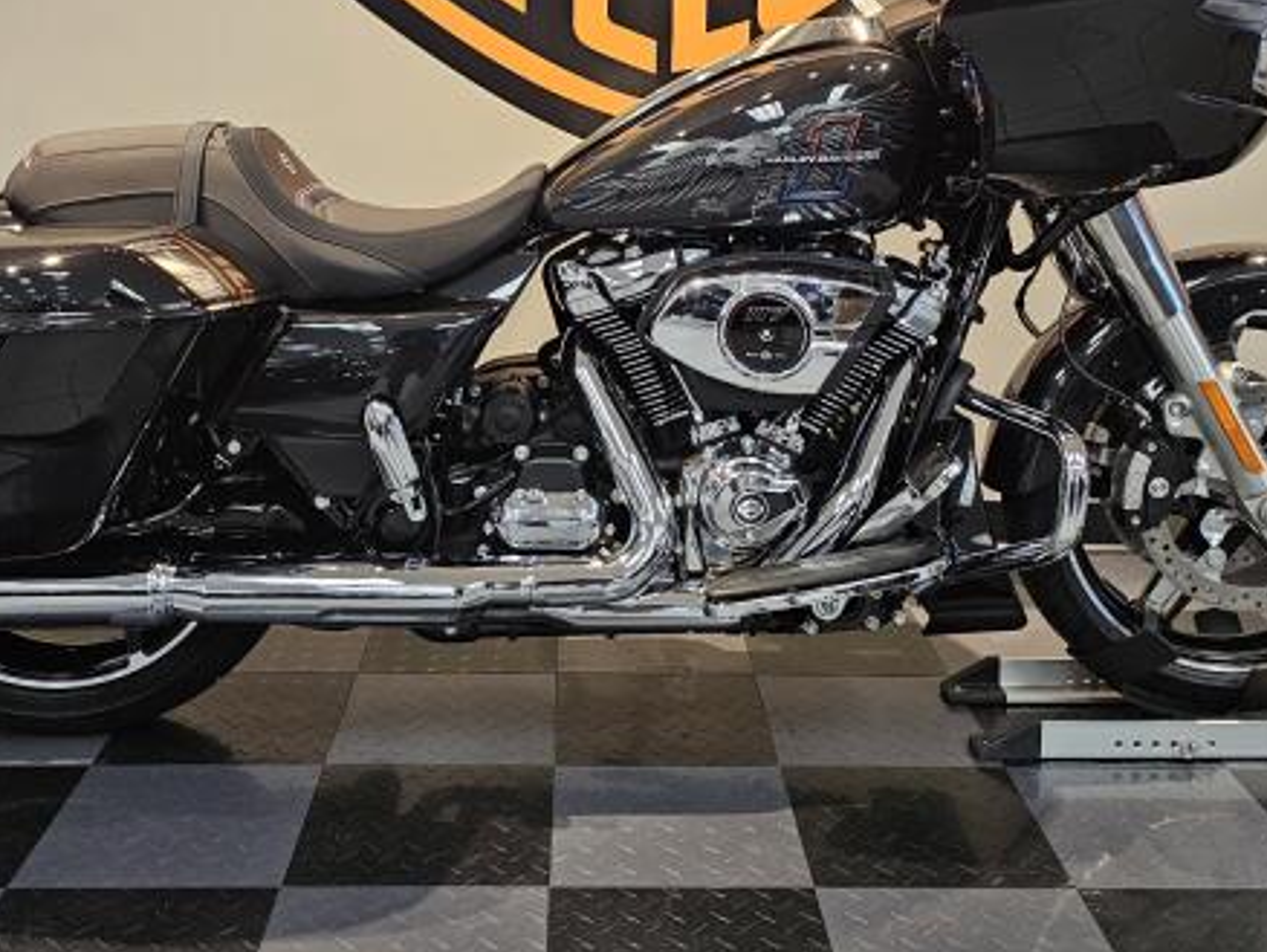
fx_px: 1538
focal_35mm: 42
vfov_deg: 34.0
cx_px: 636
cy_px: 301
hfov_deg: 44.8
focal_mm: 6.3
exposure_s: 1/120
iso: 320
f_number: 1.7
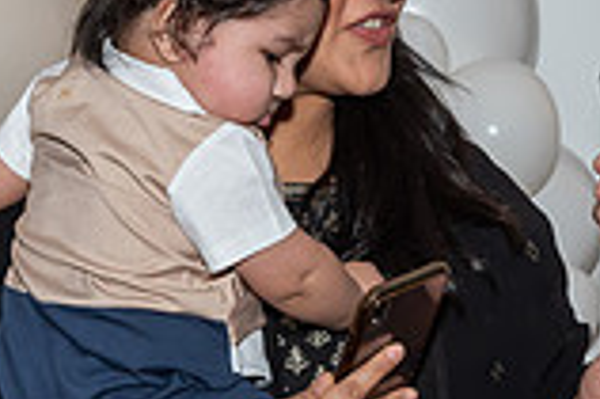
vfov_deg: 5.6
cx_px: 949
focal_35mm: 244
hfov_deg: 8.2
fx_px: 4062
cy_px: 270
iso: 500
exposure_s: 1/250
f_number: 7.1
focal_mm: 38
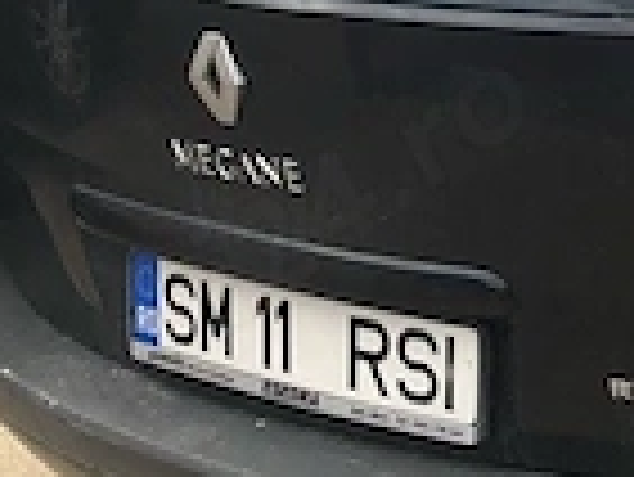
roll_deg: +1.6
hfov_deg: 14.6
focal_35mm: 119
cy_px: 302
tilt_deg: -22.0
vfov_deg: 12.5
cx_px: 1115
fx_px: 2181
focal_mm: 3.99
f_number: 1.8
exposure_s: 1/291
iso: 20
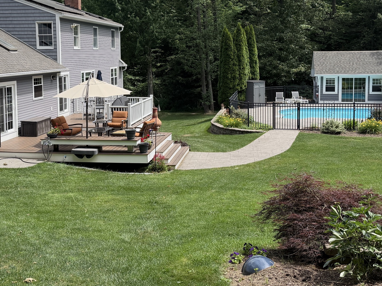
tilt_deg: -5.2
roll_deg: +1.2
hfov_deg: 41.0
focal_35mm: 46
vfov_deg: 31.3
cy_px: 100
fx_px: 508
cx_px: 152
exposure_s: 1/2169
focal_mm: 6.76
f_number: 1.78
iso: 100
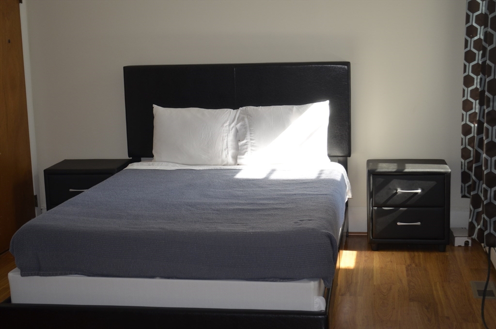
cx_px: 248
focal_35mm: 54
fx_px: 742
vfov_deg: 24.9
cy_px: 164
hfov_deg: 36.9
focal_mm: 36
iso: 400
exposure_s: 1/100
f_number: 5
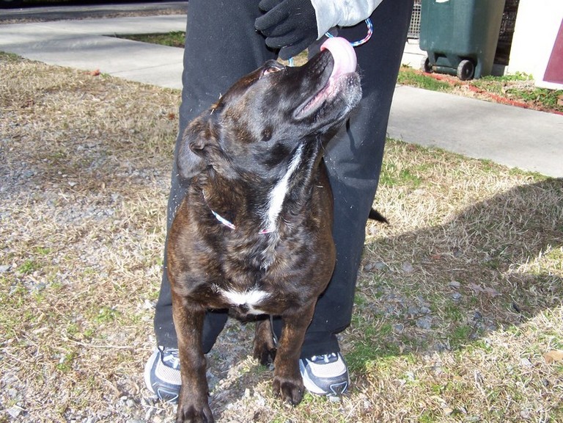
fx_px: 618
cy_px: 212
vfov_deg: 37.7
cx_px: 282
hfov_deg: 49.0
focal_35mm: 38
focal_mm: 6.3
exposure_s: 1/500
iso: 80
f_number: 2.8
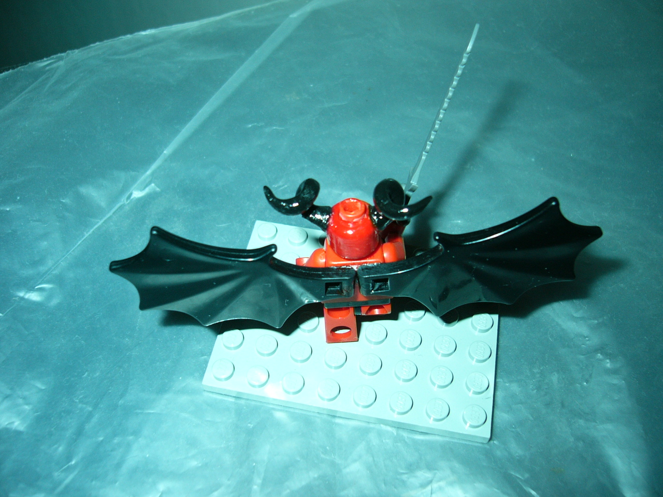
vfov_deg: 40.7
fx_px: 670
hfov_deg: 52.6
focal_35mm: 35
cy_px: 248
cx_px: 332
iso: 100
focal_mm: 5.8
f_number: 2.8
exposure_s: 1/60
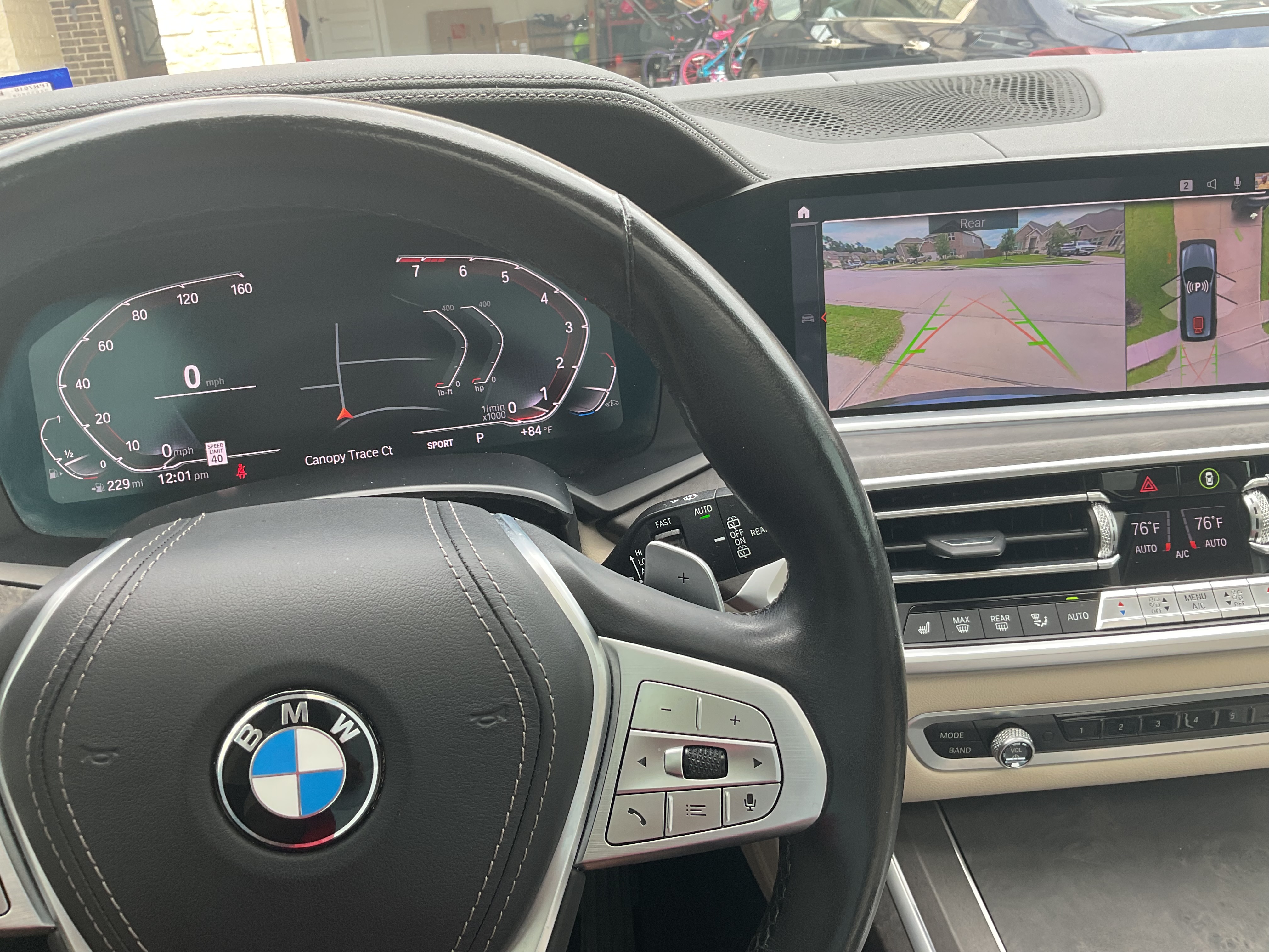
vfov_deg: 48.2
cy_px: 476
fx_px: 1063
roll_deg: +4.4
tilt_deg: -24.2
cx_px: 634
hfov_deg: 61.7
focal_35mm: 29
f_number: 1.8
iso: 25
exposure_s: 1/120
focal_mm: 3
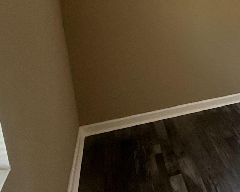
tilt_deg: -11.3
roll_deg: -0.2
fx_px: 327
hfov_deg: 30.4
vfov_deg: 31.6
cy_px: 30
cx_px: 323
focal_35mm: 46
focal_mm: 2.22
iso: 640
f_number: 2.2
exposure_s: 1/120
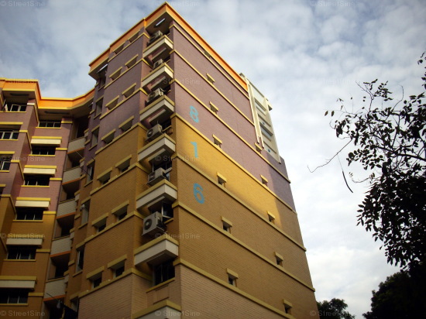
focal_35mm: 37
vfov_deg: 38.6
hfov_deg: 50.2
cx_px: 213
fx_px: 455
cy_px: 160
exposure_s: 1/200
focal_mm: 6.2
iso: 80
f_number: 5.6
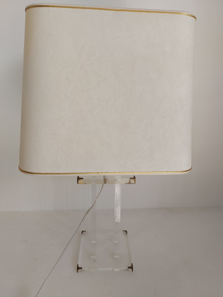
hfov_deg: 56.8
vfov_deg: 71.6
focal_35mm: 24
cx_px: 112
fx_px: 206
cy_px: 148
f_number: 1.8
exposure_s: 1/100
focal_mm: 5.23
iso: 25
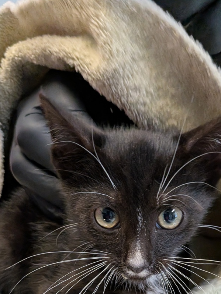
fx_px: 349
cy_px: 235
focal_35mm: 41
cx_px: 132
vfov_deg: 43.7
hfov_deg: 35.0
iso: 988
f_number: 1.7
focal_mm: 4.53
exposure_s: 1/120
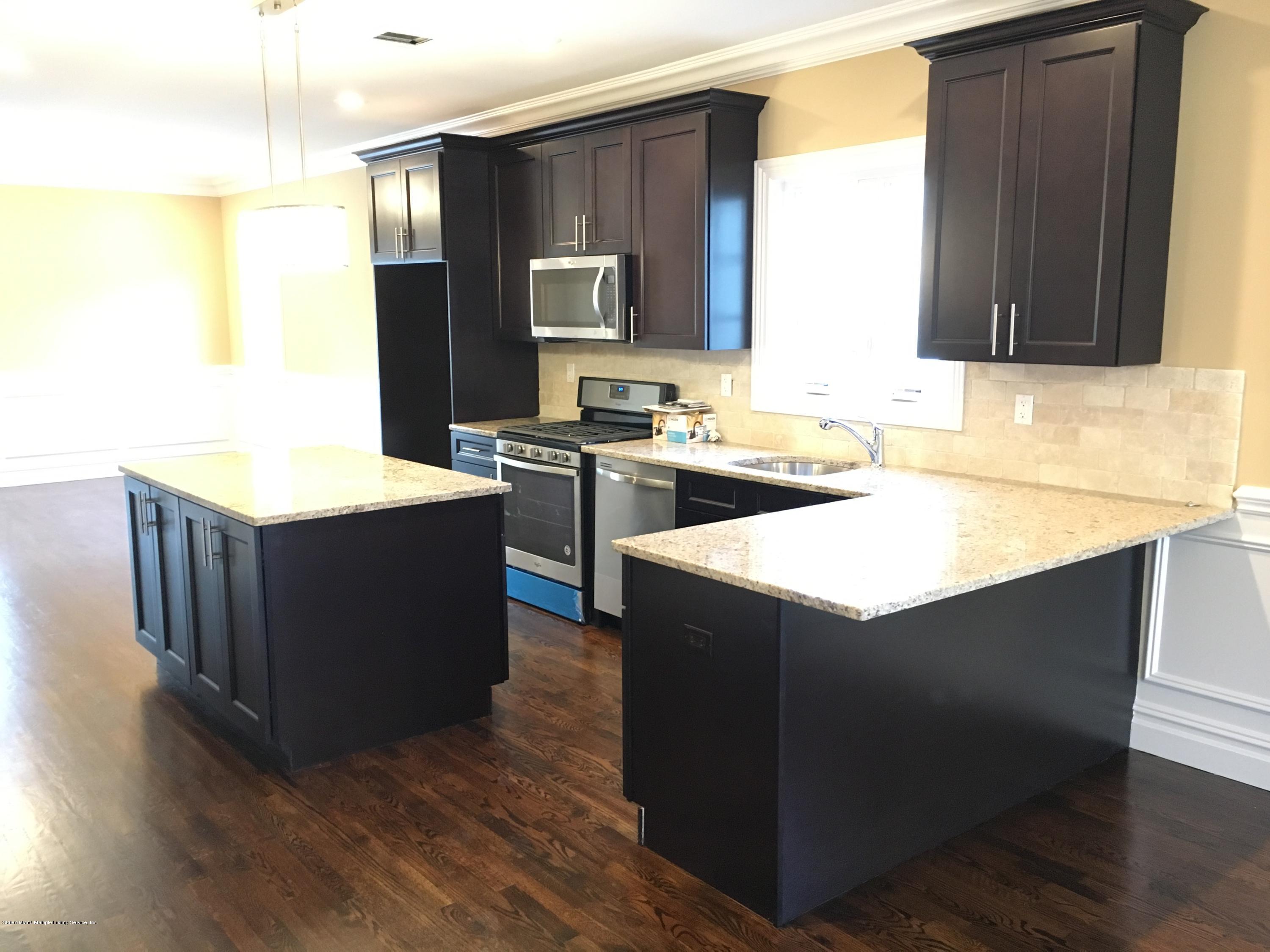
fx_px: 1064
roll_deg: +0.5
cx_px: 635
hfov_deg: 61.7
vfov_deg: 48.2
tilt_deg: -9.0
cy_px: 476
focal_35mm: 29
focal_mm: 4.15
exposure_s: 1/20
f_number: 2.2
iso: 200
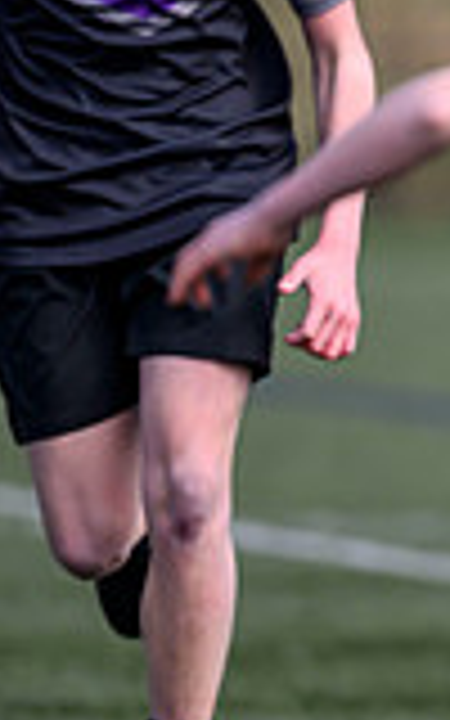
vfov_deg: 1.2
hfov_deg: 0.8
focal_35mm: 1724
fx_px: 33829
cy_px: 351
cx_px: 1371
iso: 500
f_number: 3.2
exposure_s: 1/4000
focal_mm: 400
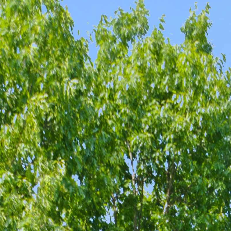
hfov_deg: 15.7
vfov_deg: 9.5
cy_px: 804
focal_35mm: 109
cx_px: 236
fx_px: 823
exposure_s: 1/25
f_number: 11
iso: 500
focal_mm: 17
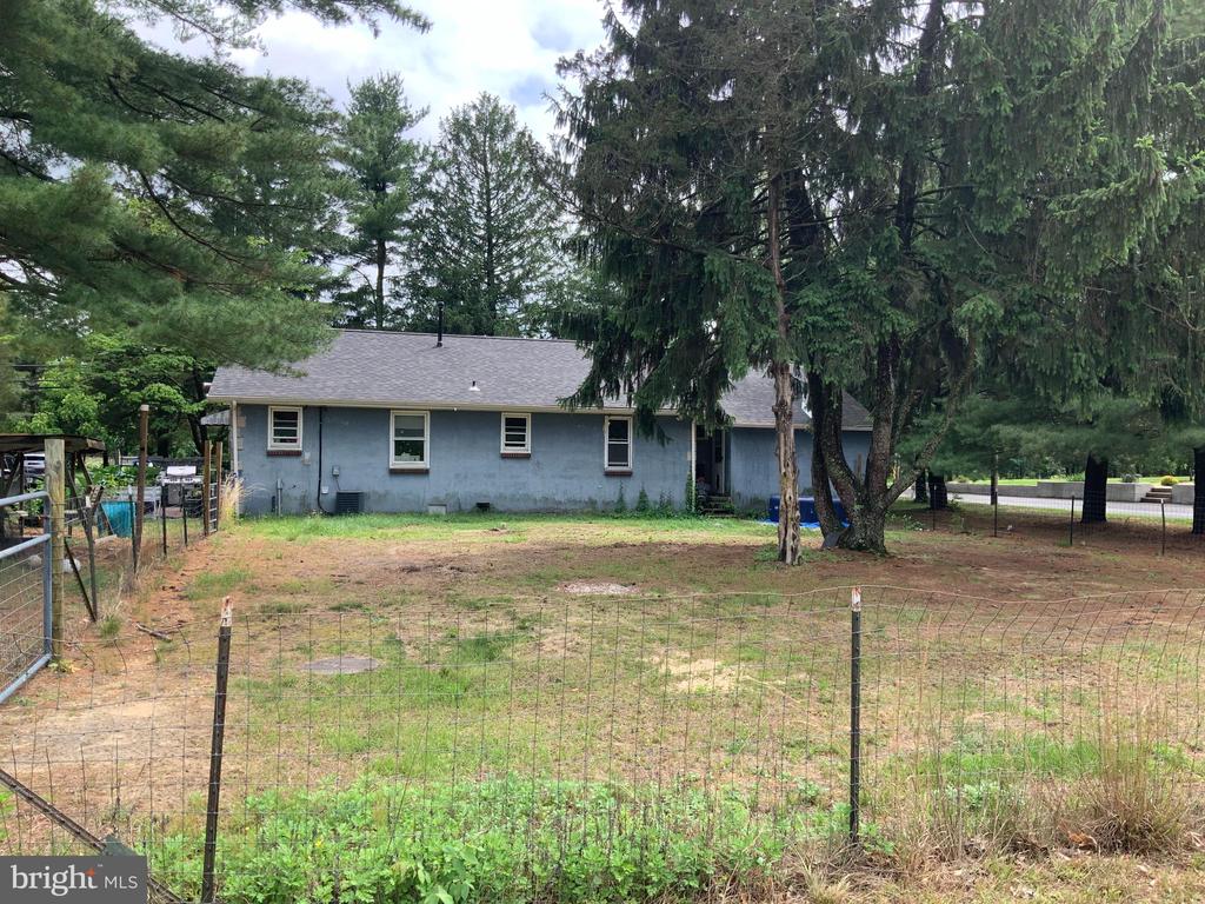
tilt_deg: +1.9
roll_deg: -0.5
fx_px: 1010
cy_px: 452
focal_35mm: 29
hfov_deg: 61.7
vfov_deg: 48.2
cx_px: 602
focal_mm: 3
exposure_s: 1/500
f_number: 1.8
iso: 16
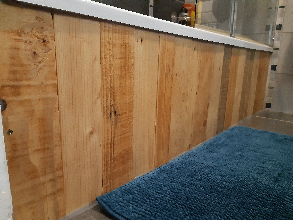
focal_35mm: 26
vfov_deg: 53.1
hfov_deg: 67.3
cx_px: 146
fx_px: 220
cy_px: 110
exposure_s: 1/20
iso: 640
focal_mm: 3.92
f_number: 1.7
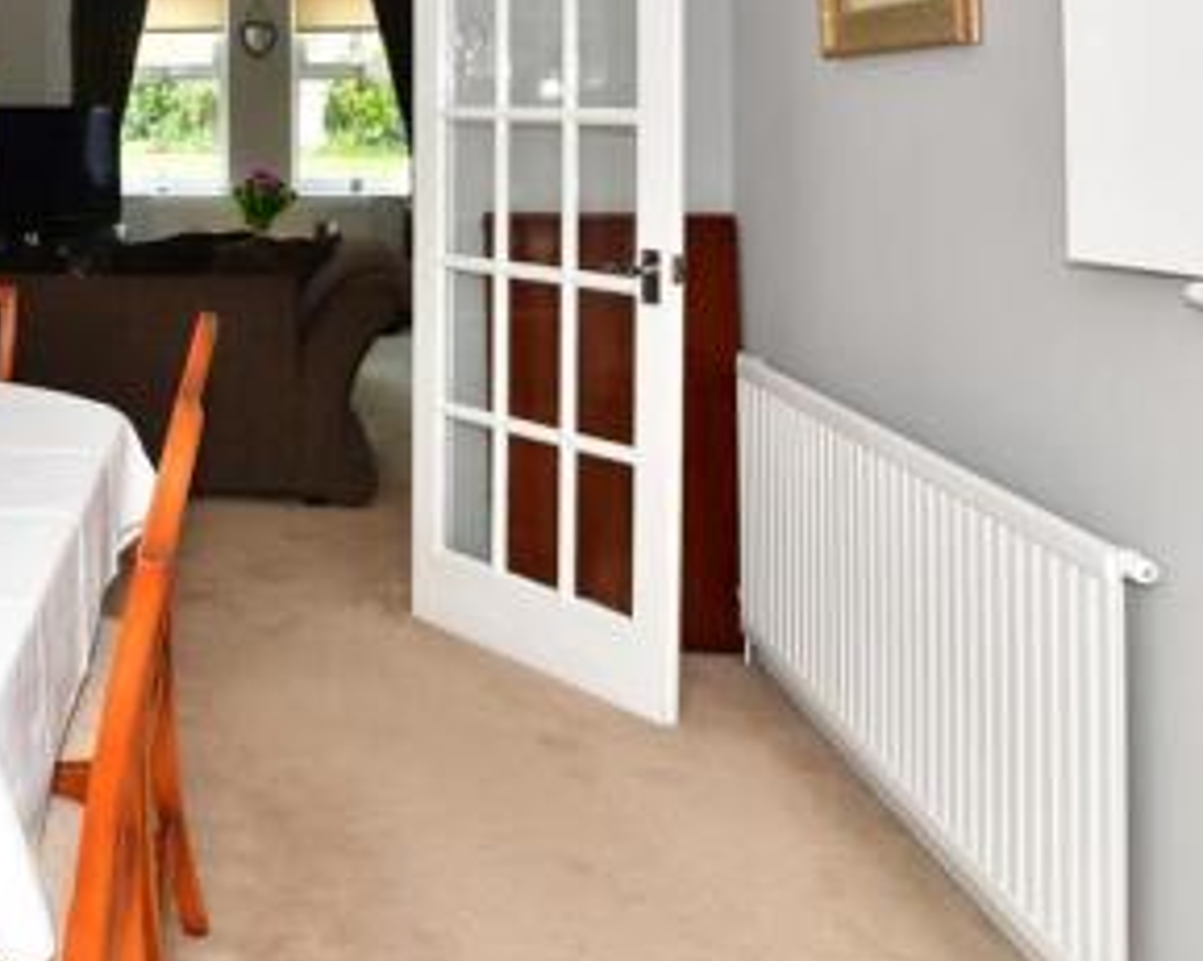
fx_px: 1139
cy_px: 89
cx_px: 46
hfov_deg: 47.8
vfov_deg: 41.9
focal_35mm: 32
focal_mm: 10
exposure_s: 1/25
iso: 200
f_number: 6.3
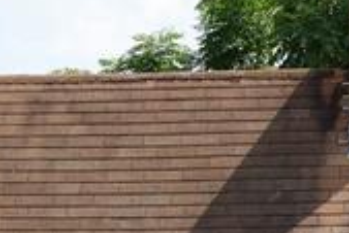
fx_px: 2598
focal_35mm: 268
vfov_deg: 5.0
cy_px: 555
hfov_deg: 7.7
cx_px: 343
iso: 100
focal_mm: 44.3
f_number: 5
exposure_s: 1/320
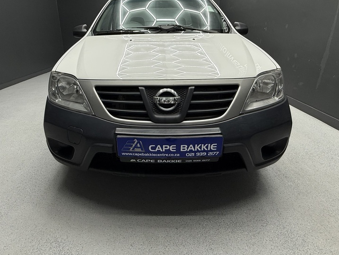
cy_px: 95
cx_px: 151
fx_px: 196
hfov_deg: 81.5
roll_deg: +1.1
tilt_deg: -17.7
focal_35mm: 20
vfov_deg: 65.0
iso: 100
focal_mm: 2.22
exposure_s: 1/100
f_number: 2.2
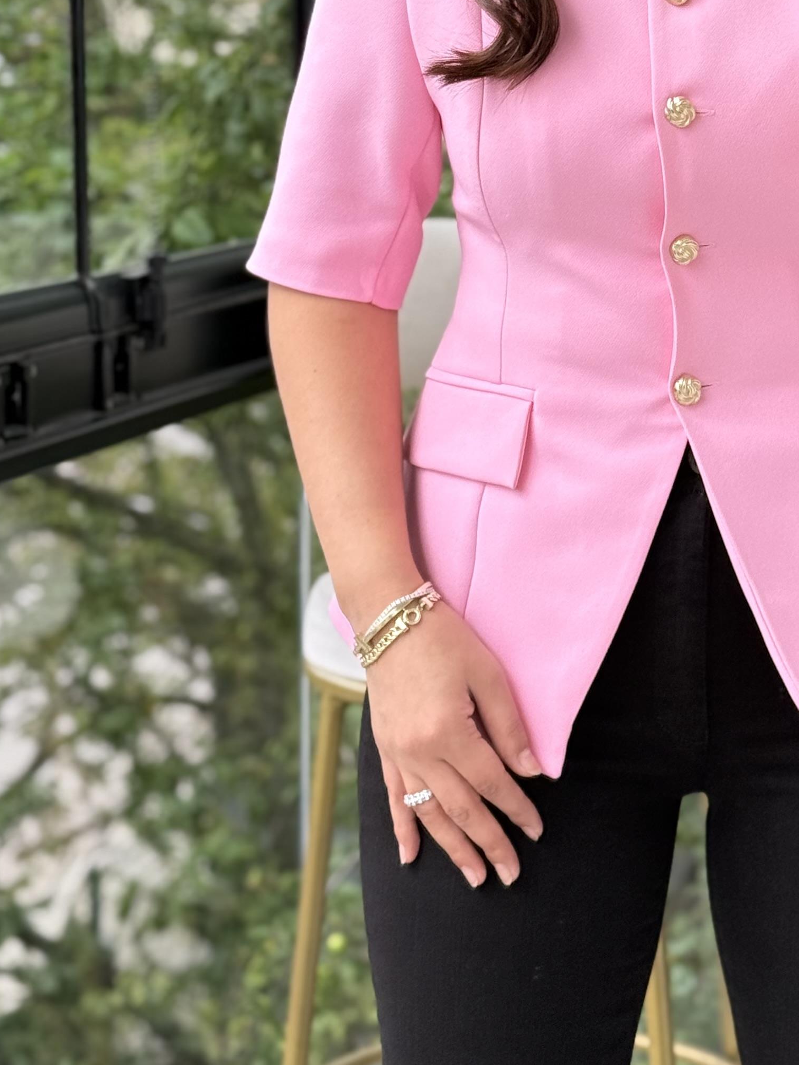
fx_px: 2954
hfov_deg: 15.2
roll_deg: +0.2
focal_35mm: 96
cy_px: 205
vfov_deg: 20.2
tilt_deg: -19.4
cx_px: 769
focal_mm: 6.76
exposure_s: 1/386
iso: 100
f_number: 1.78
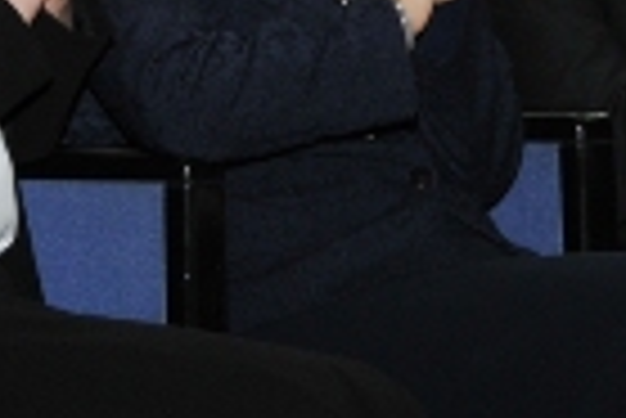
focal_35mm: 270
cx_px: 261
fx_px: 4700
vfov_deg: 5.1
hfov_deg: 7.6
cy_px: -187
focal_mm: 56
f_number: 4.8
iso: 500
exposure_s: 1/60
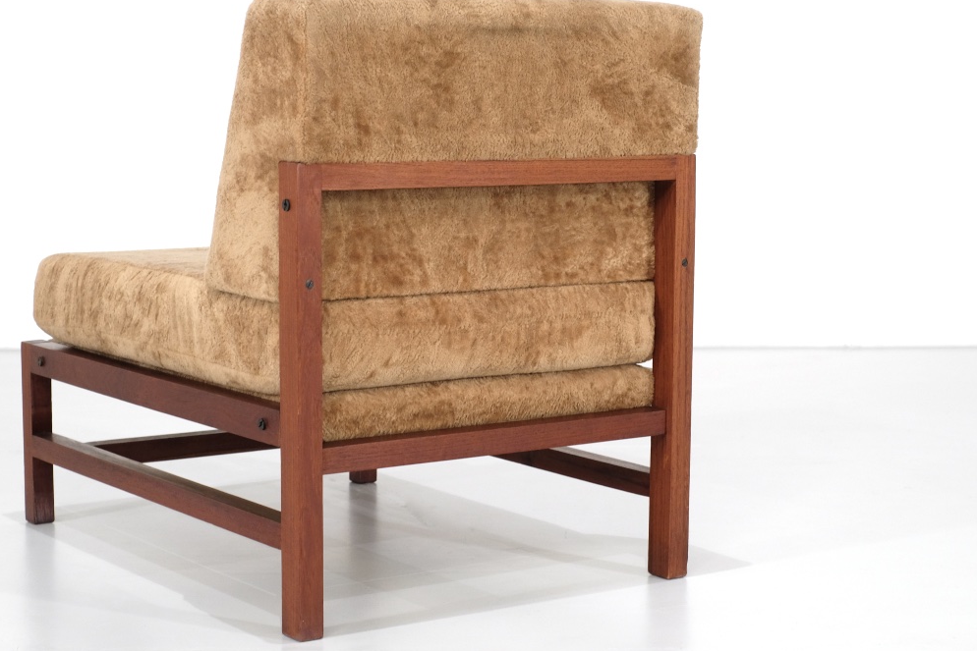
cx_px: 475
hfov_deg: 31.4
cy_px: 302
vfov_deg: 21.2
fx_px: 1737
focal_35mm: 64
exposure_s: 1/100
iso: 800
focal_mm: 35
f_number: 5.6
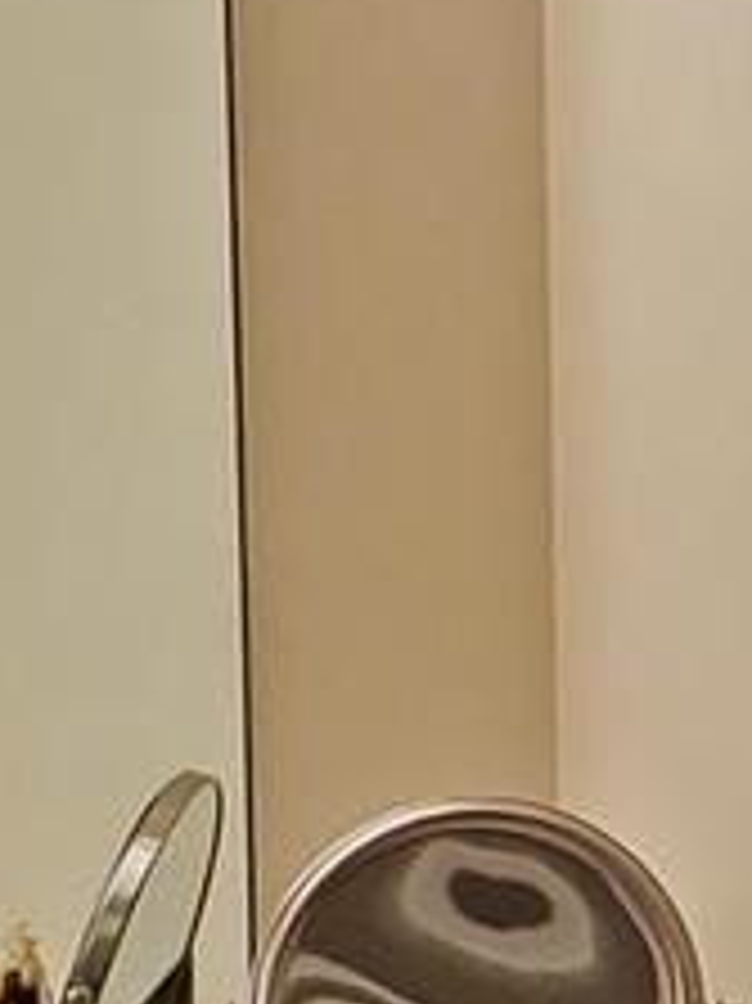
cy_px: 1085
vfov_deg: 10.9
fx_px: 5190
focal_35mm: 179
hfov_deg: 8.1
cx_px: 1184
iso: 250
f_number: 2.4
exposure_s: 1/120
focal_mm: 4.3
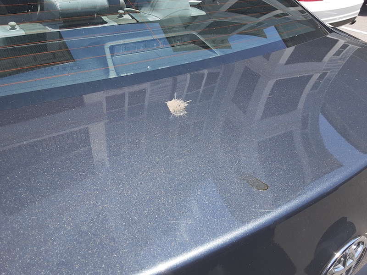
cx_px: 184
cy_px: 138
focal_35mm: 27
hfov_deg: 65.3
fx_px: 286
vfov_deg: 51.4
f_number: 1.9
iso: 40
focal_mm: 2.91
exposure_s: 1/863
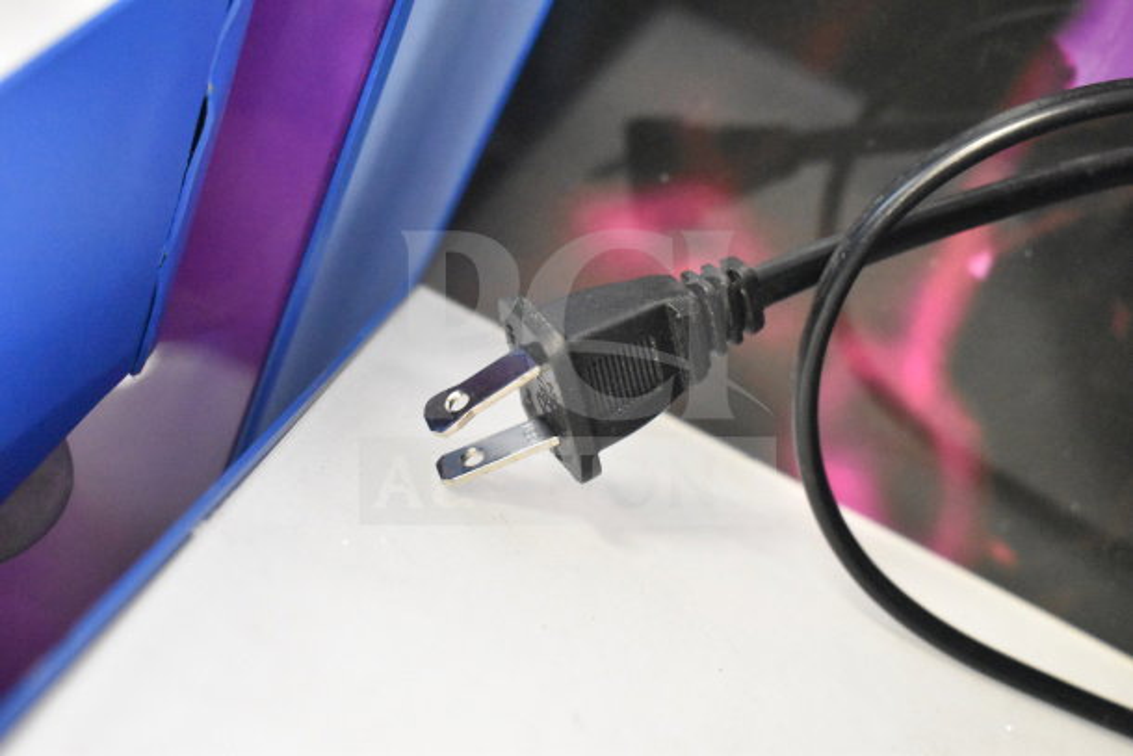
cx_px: 566
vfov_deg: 25.1
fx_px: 1700
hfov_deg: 36.9
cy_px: 378
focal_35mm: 54
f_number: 4.8
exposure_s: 1/60
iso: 11400
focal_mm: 36
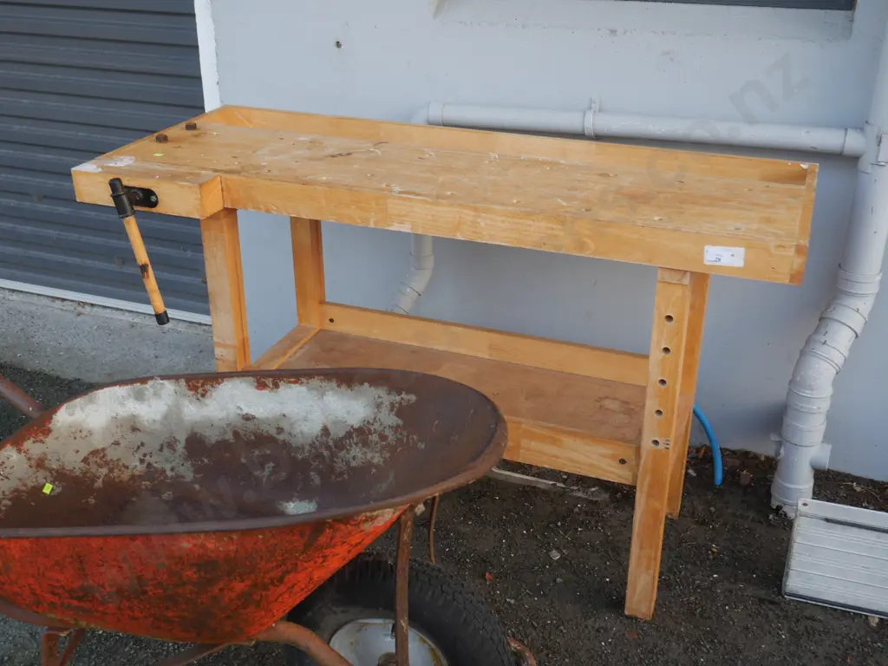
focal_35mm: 38
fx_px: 975
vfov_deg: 37.7
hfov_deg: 49.0
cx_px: 444
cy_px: 333
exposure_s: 1/80
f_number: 4.1
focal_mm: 19
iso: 200
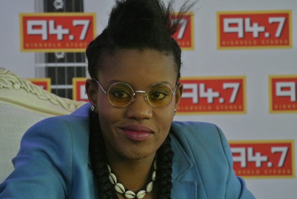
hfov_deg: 6.9
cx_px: 148
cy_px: 100
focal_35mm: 297
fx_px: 2453
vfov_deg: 4.6
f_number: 6.3
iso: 3200
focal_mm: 110
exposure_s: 1/60
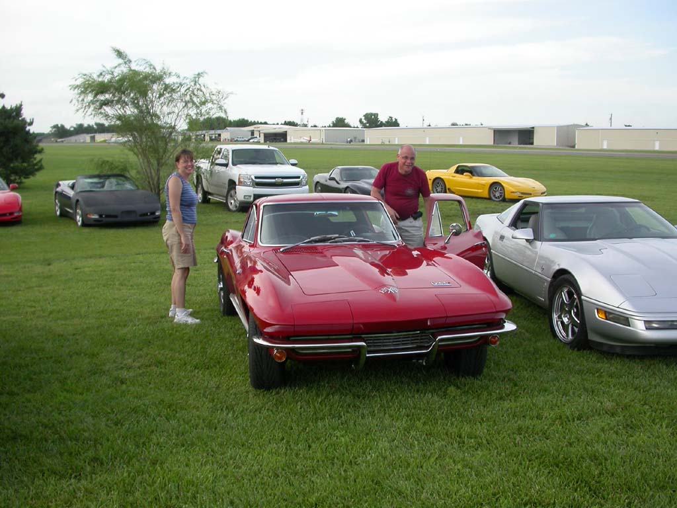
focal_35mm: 38
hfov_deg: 49.0
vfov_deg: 37.7
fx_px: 743
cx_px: 338
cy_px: 254
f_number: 2.6
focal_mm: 7.85
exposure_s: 1/359
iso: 100
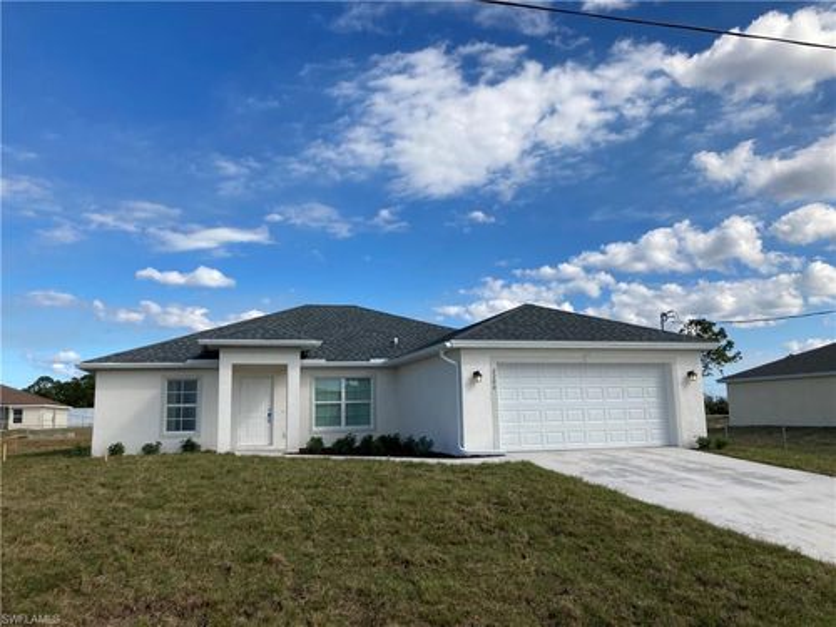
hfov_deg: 63.4
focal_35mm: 28
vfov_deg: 49.7
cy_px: 314
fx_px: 676
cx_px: 418
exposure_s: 1/2525
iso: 20
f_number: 1.8
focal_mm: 3.99
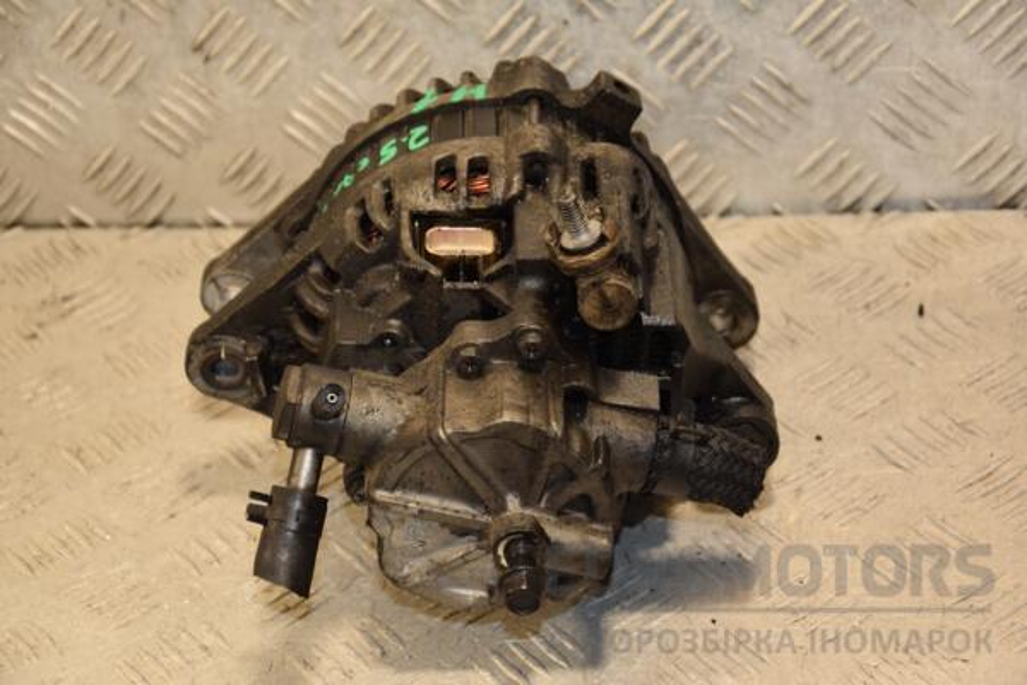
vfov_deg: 13.8
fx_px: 2824
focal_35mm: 99
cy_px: 342
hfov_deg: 20.6
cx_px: 514
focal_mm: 66
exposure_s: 1/125
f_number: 5.3
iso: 800
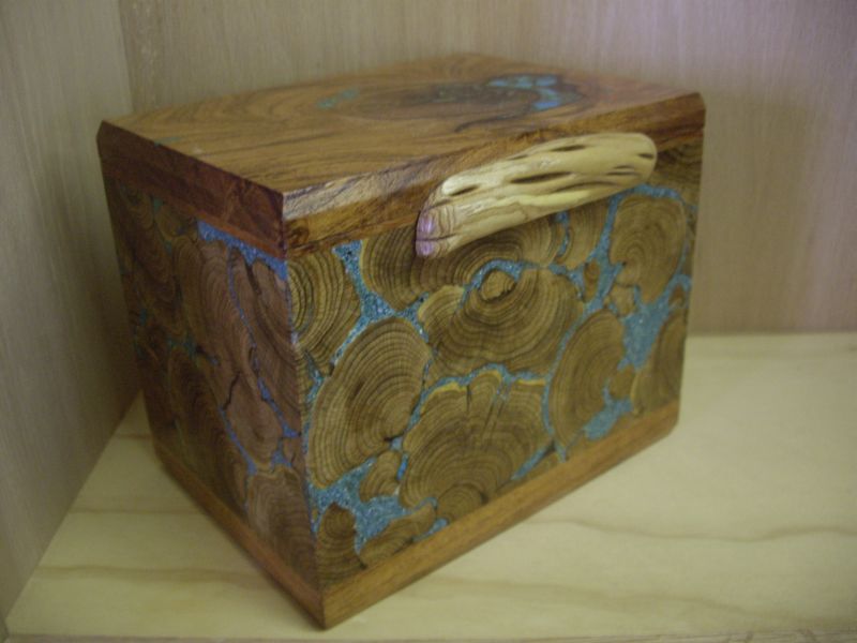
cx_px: 428
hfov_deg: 49.0
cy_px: 322
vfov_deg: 37.7
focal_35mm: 38
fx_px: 941
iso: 200
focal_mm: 7.9
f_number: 2.8
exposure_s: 1/30
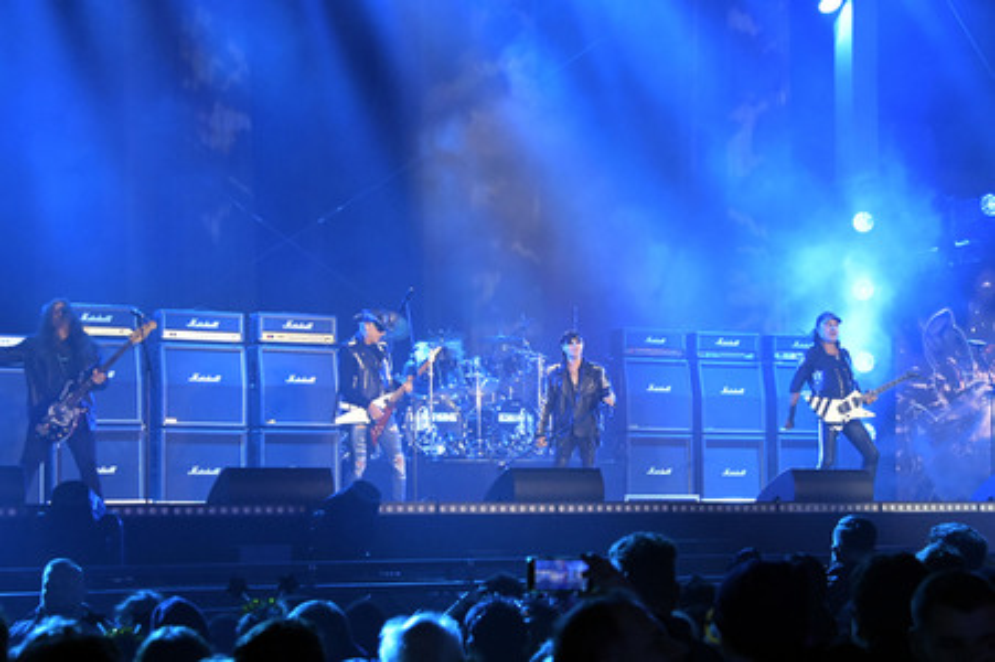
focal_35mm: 62
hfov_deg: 32.4
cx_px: 498
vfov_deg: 21.9
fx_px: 1712
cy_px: 331
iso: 12800
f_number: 5.6
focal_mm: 62
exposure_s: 1/640
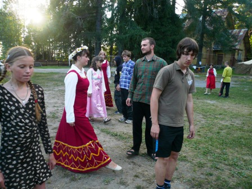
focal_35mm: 28
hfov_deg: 63.4
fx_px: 204
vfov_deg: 49.7
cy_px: 94
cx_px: 126
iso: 100
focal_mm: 4.6
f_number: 2.8
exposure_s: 1/125
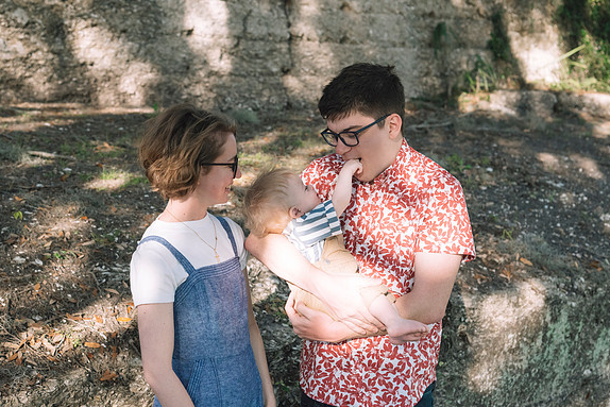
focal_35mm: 53
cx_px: 298
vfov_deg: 25.5
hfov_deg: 37.5
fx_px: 898
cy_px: 207
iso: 1250
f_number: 4.5
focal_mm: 48
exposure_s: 1/2500
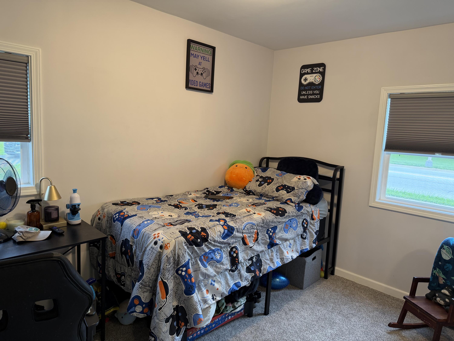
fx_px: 315
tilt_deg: -7.7
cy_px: 170
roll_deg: -2.6
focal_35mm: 24
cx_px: 227
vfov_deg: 56.8
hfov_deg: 71.6
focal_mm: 6.76
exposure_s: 1/60
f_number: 1.78
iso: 125
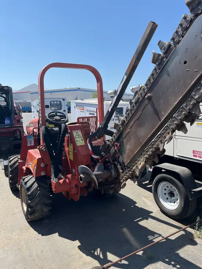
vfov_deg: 67.3
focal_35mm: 26
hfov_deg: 53.1
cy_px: 134
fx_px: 202
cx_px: 101
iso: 50
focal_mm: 5.1
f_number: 1.6
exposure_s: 1/2688
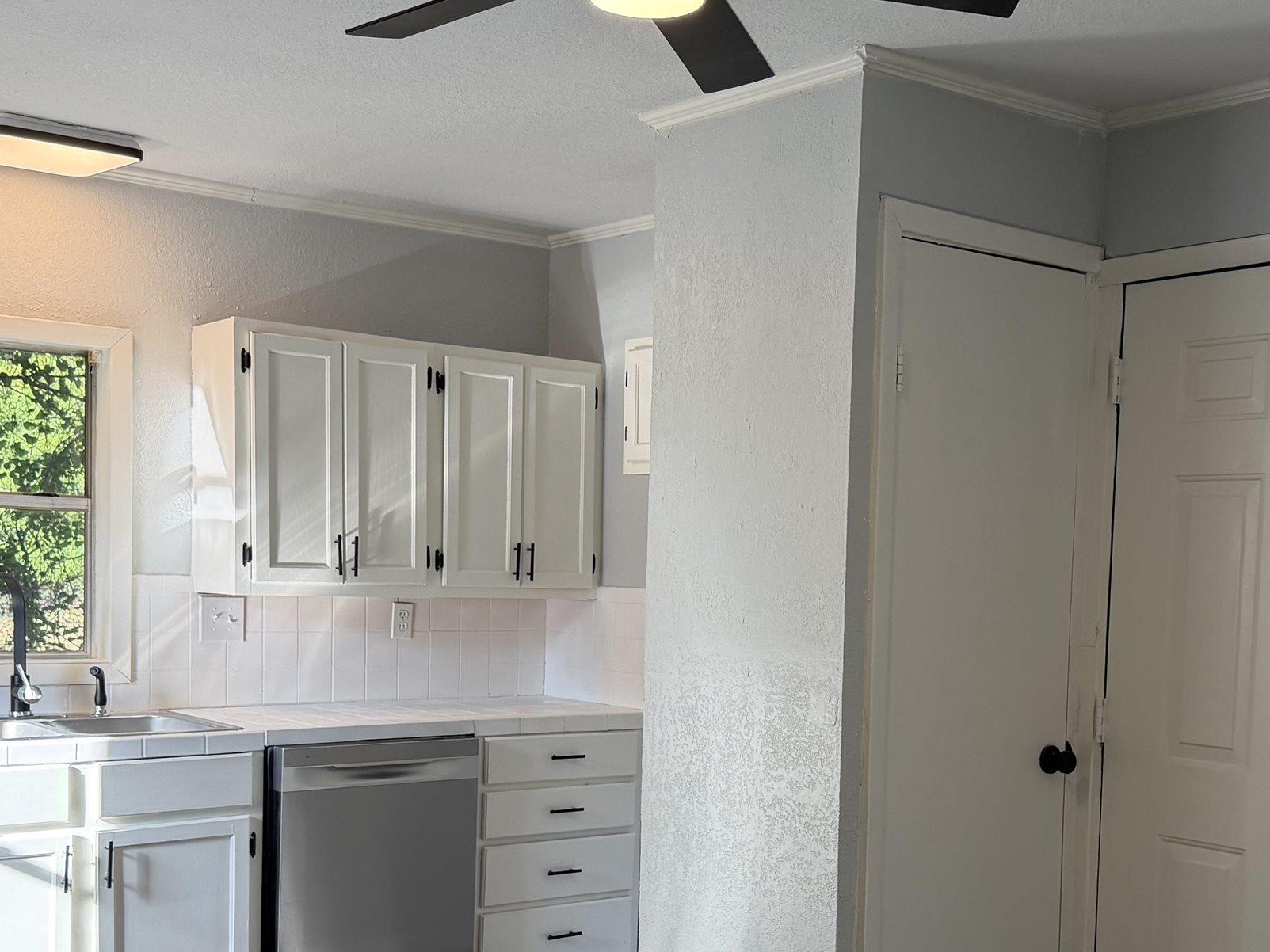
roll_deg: -1.4
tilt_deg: -2.4
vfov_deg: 31.2
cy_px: 654
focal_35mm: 46
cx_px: 746
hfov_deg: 41.1
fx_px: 1688
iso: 125
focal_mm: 6.76
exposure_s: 1/202
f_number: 1.78
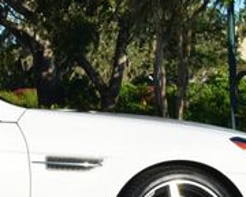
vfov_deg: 9.1
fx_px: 1238
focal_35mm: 170
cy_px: 57
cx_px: -94
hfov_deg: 11.0
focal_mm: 34
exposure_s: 1/125
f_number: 11
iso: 100
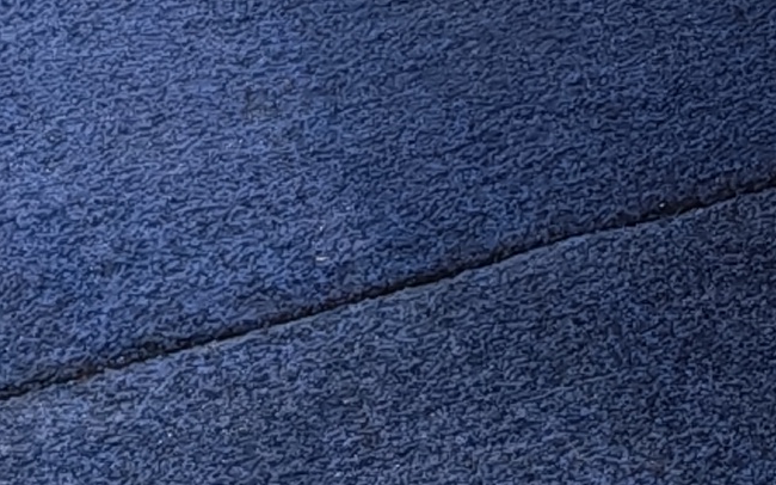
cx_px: 1884
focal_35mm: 227
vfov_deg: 5.5
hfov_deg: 8.4
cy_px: -848
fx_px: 4800
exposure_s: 1/100
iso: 200
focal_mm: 6.12
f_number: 1.9
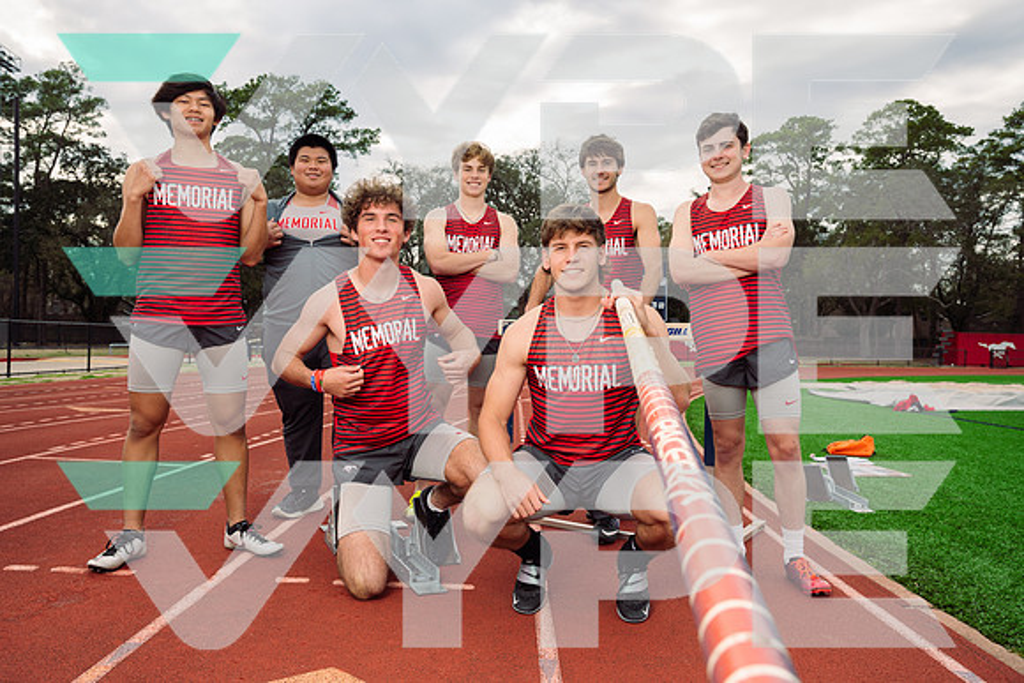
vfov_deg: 48.0
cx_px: 512
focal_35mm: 27
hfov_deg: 67.4
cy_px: 342
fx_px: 768
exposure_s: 1/200
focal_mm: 27
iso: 125
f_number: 7.1
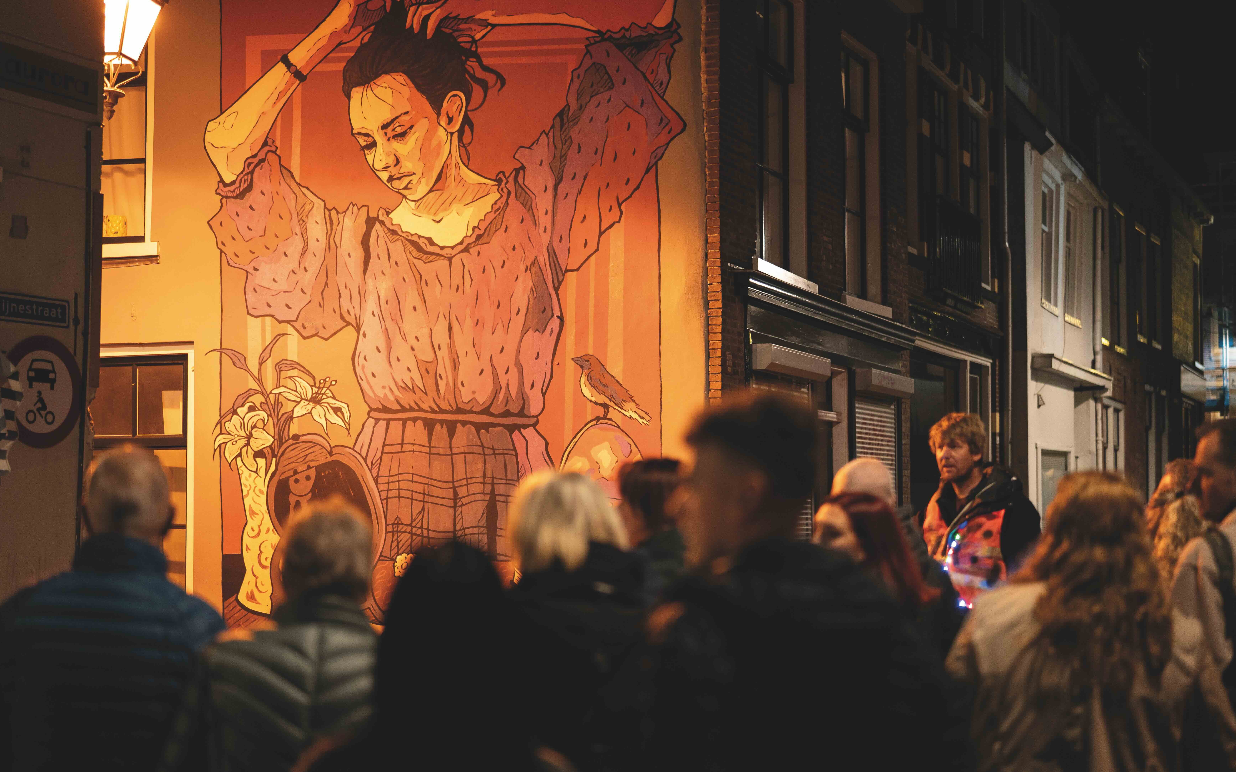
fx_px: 1718
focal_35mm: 51
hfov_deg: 39.6
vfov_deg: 25.3
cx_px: 618
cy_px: 405
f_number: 1.4
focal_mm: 50
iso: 1250
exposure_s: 1/50
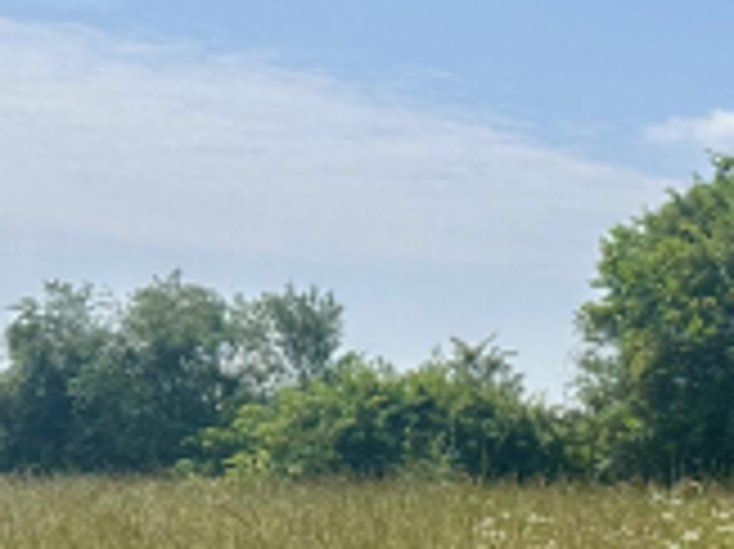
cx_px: 1331
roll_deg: -0.4
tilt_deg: +3.1
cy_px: 418
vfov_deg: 15.0
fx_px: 2076
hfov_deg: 16.6
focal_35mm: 98
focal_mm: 6.86
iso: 80
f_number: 1.78
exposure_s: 1/7576
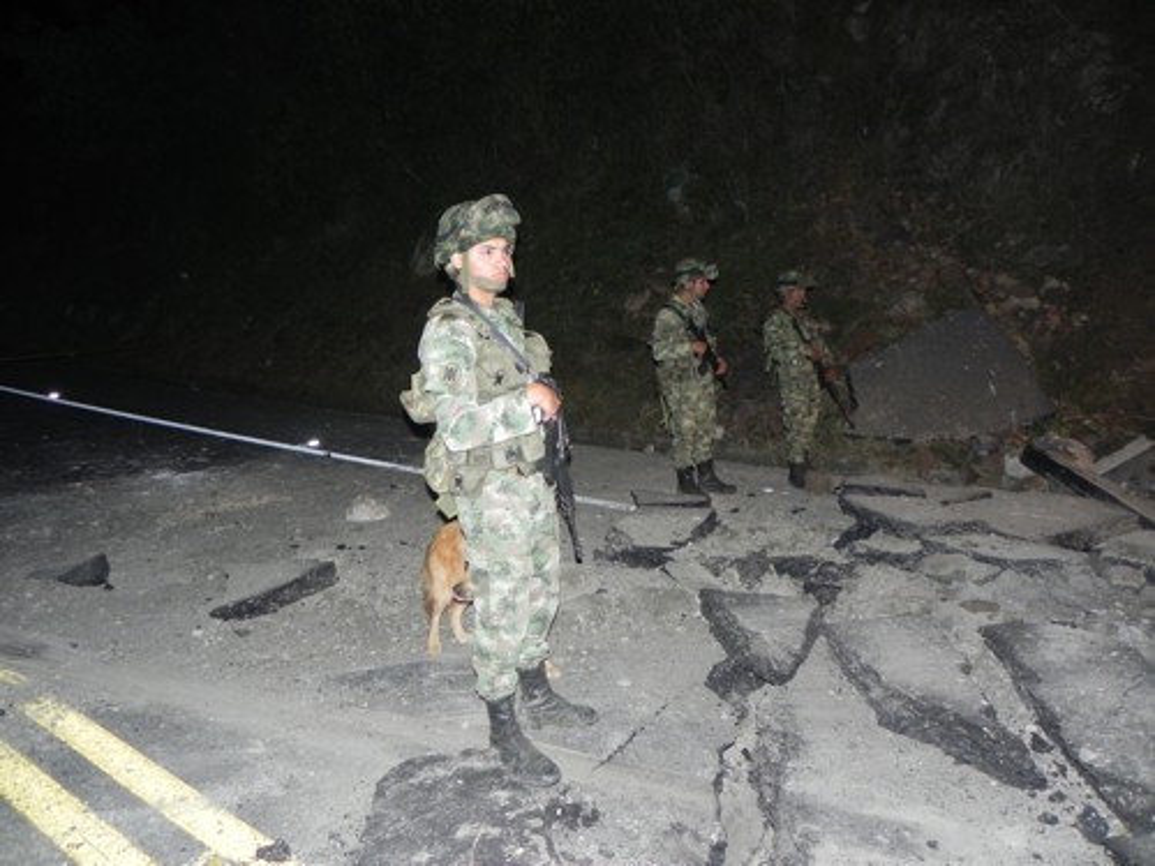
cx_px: 578
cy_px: 433
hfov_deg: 67.3
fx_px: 868
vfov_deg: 53.1
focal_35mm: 26
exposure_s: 1/30
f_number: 2.8
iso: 383
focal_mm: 4.6
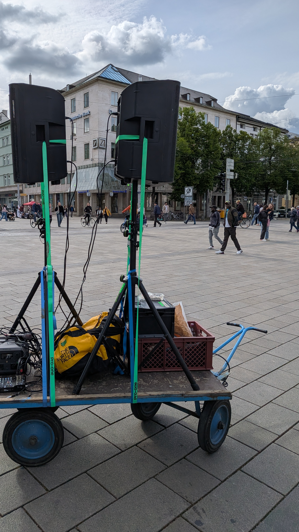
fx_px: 381
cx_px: 98
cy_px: 259
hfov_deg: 42.3
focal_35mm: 27
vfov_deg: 69.8
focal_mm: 4.53
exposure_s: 1/3195
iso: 28
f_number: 1.7
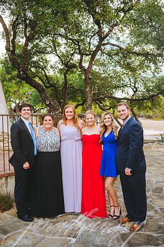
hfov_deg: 37.8
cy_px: 124
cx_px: 82
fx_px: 240
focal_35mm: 35
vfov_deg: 54.5
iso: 125
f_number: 2.8
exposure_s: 1/160
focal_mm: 35
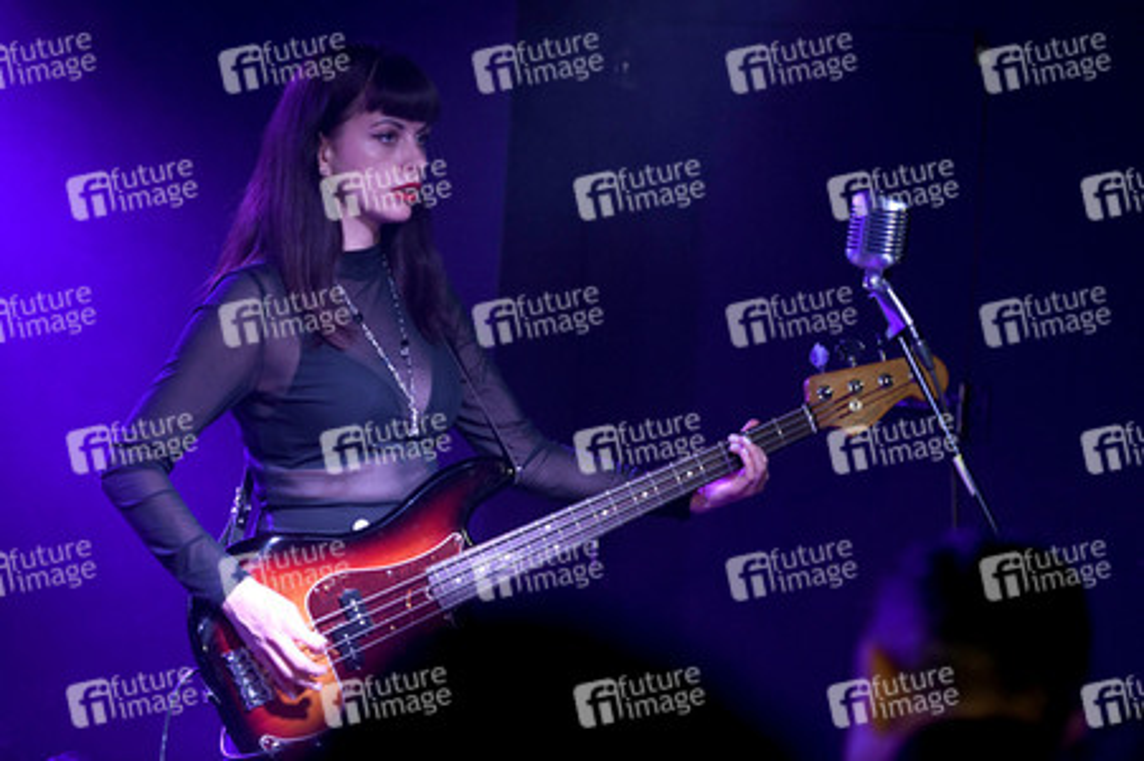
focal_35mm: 112
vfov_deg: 12.2
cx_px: 572
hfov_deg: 18.3
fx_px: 3556
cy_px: 380
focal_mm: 112
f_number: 3.2
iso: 2000
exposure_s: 1/125
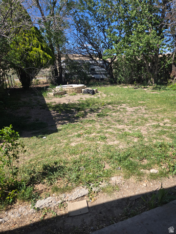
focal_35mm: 23
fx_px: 156
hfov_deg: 58.9
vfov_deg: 73.9
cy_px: 117
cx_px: 88
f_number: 1.8
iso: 25
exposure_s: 1/1139
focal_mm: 5.4
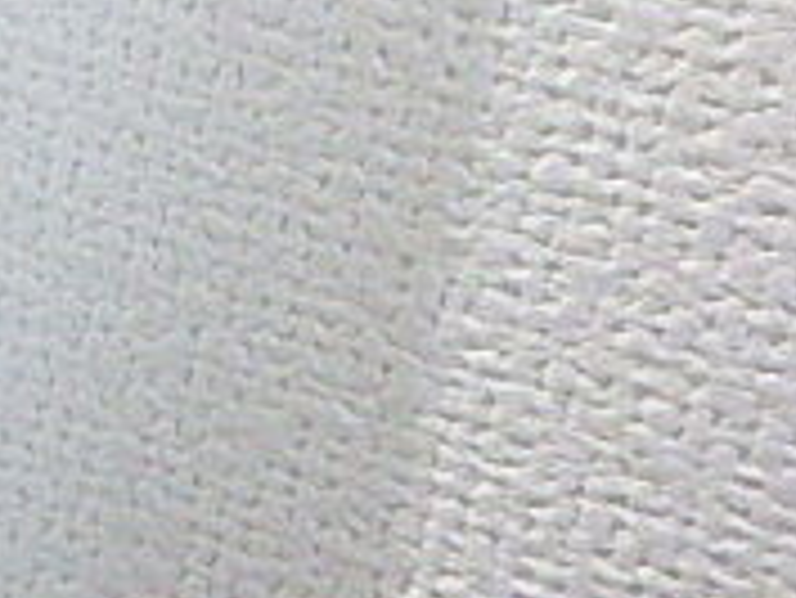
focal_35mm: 76
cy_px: -342
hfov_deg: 19.5
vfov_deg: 17.2
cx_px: -616
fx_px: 1749
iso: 640
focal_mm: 3.7
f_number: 3.5
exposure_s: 1/30
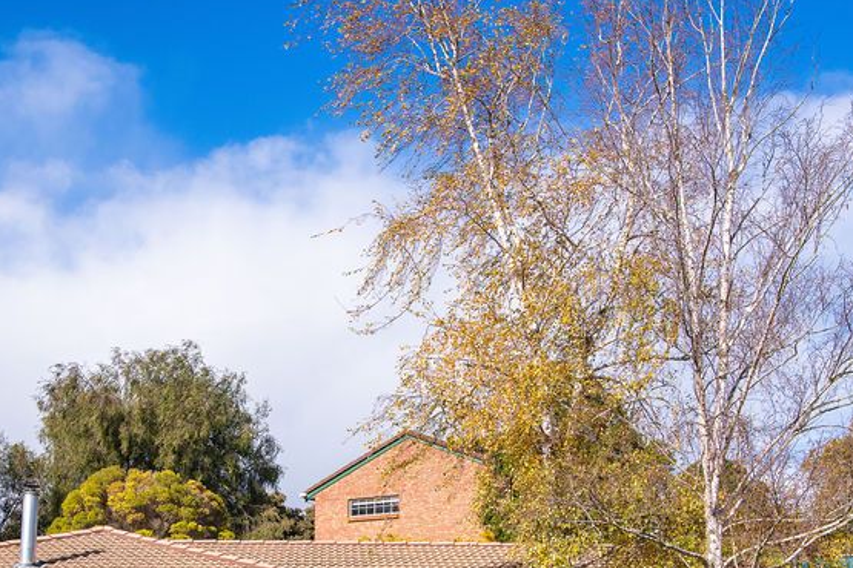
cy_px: 507
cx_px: 307
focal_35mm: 59
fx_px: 1398
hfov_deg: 33.7
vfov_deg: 22.5
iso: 500
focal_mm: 32
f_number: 8
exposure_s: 1/2000
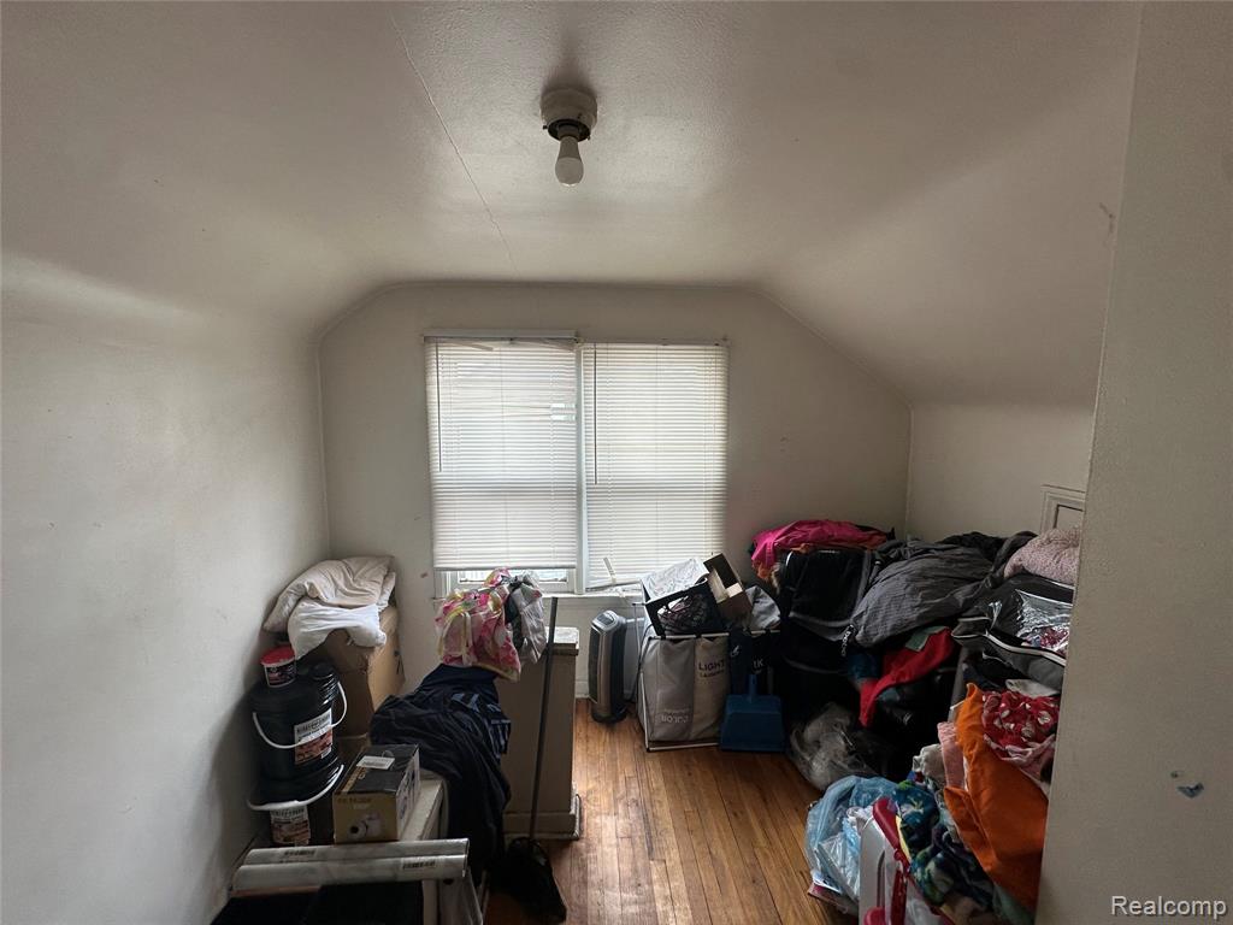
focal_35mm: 14
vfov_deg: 85.7
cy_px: 462
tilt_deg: -5.2
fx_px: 499
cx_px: 616
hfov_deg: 102.1
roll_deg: -1.2
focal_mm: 2.22
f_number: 2.2
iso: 64
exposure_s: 1/99
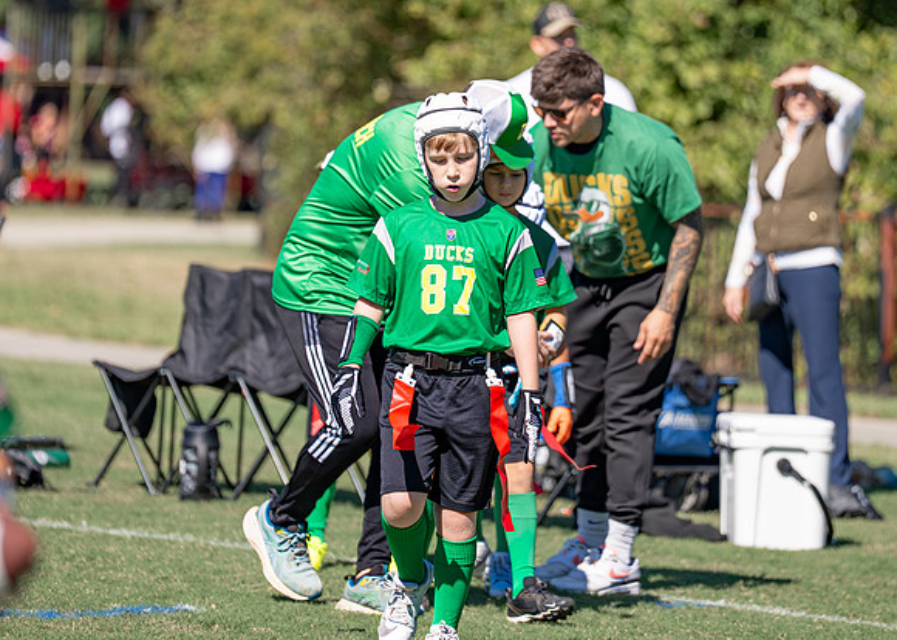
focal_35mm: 267
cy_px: 189
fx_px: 6805
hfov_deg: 7.5
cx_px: 457
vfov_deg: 5.4
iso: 200
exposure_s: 1/4000
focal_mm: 180
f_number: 2.8
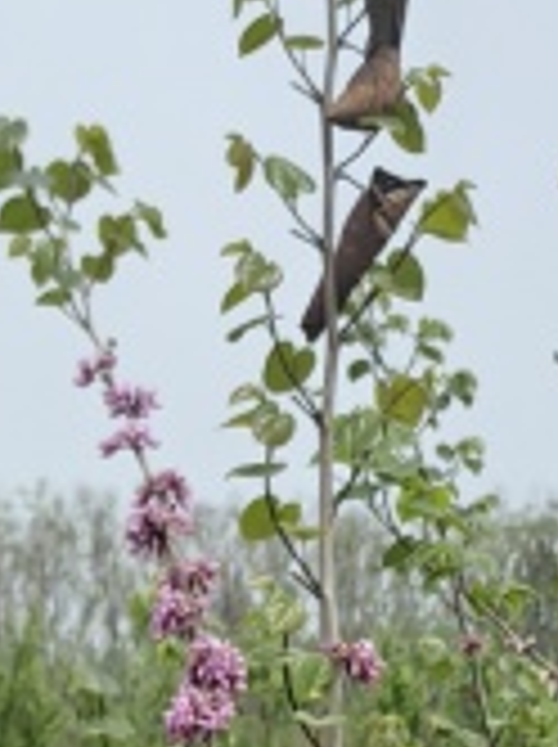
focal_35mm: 174
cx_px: 356
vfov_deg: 10.0
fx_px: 3749
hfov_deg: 8.5
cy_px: 1748
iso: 50
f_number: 2
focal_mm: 5.75
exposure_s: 1/3610
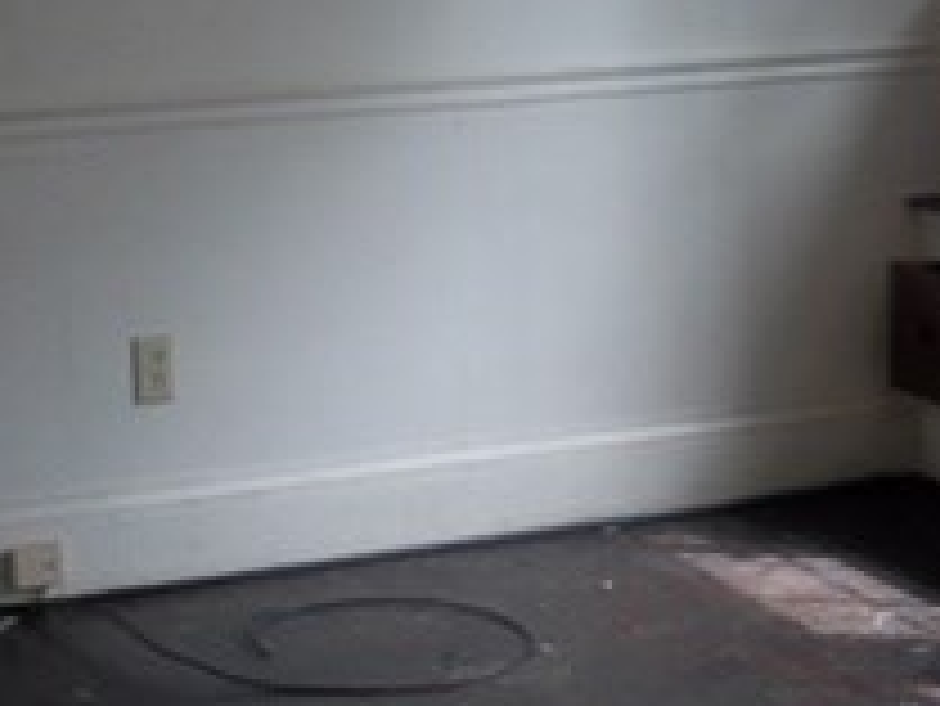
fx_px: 2989
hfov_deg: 17.8
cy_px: 207
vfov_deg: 13.4
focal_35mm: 110
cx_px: 612
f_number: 3.1
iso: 80
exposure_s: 1/60
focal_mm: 6.5
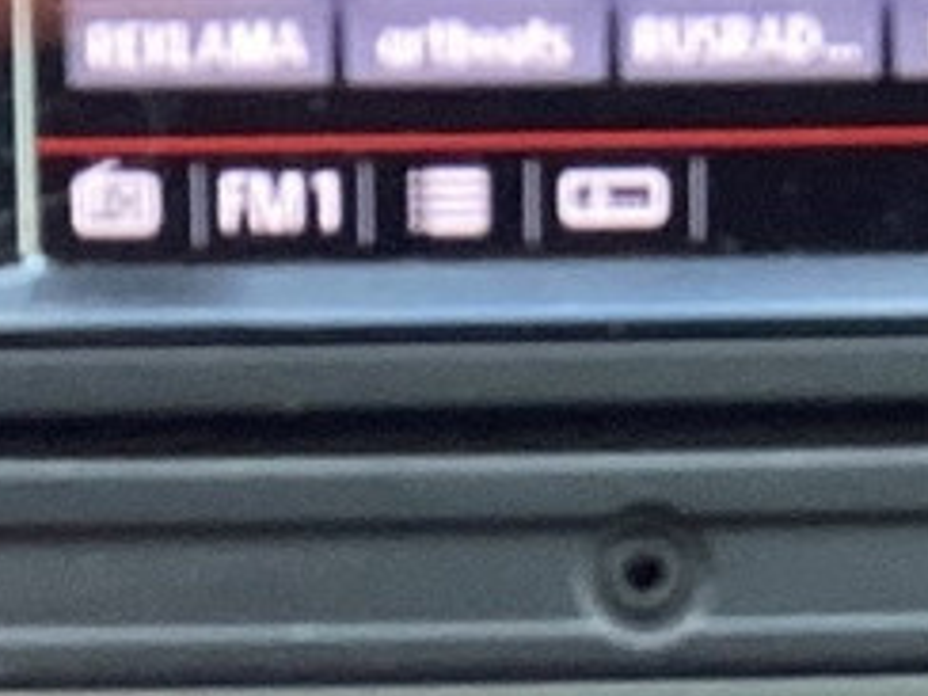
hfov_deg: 9.7
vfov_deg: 7.0
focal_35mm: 203
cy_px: 1563
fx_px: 5442
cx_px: 122
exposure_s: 1/60
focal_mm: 3.3
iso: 80
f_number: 2.4
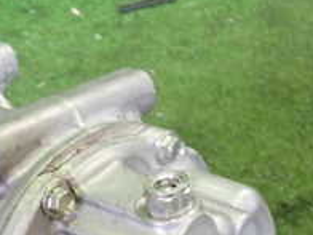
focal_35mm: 92
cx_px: 32
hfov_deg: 20.9
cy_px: 304
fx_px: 832
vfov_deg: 15.3
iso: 400
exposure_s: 1/30
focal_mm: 5.4
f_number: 2.3
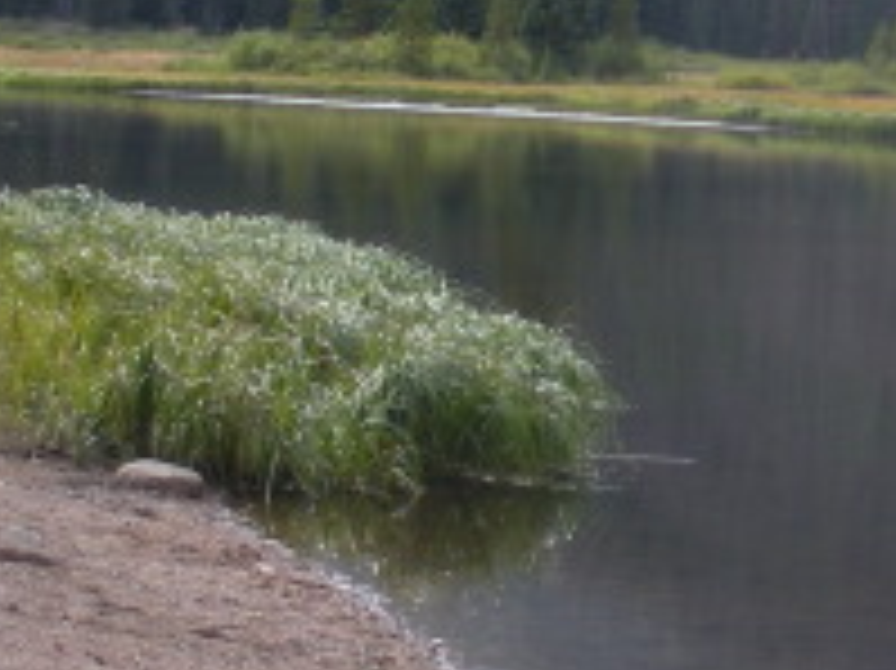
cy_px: 207
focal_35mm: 145
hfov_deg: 13.3
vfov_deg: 10.2
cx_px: 1081
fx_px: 3751
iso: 64
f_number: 3.5
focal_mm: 6.3
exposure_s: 1/150
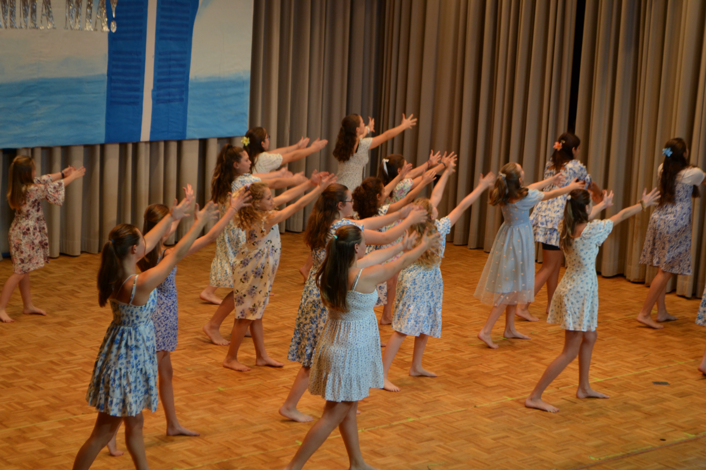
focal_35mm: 82
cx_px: 353
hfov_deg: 24.6
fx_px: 1618
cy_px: 235
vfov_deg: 16.6
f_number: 5.6
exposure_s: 1/100
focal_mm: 55
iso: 400
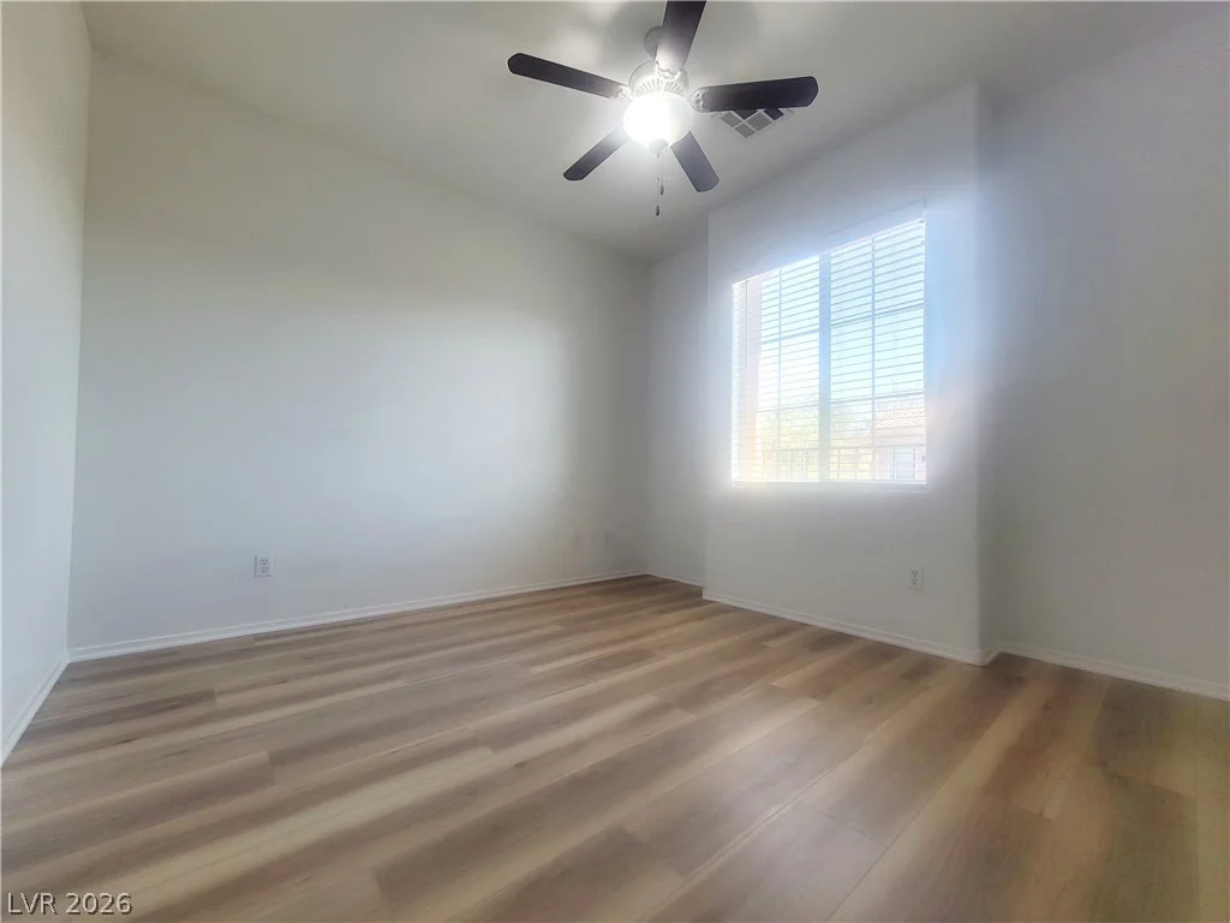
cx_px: 615
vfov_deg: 89.9
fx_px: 462
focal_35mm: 13
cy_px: 462
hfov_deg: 106.2
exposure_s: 1/60.2
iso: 80
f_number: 2.2
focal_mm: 2.2
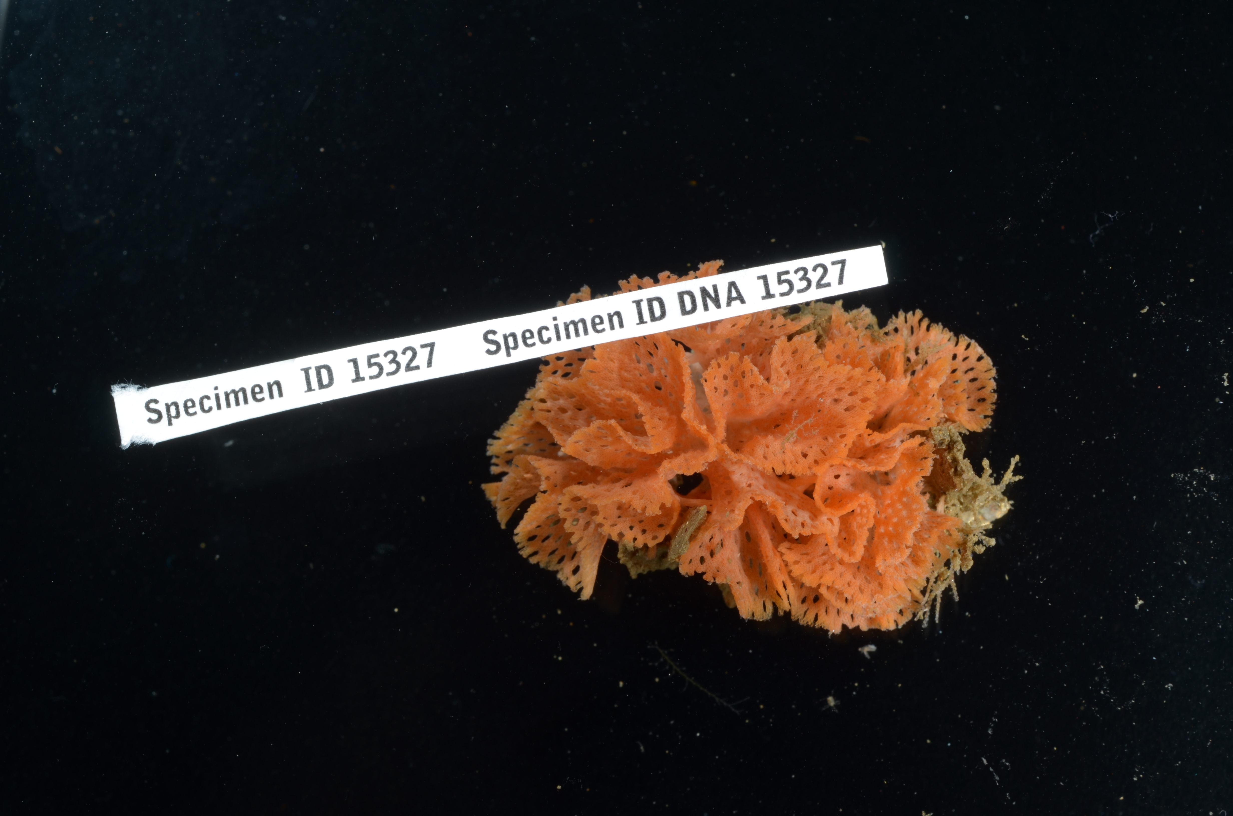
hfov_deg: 22.7
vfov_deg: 15.1
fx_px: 3076
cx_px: 616
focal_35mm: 90
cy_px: 408
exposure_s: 1/250
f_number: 18
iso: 100
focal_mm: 60
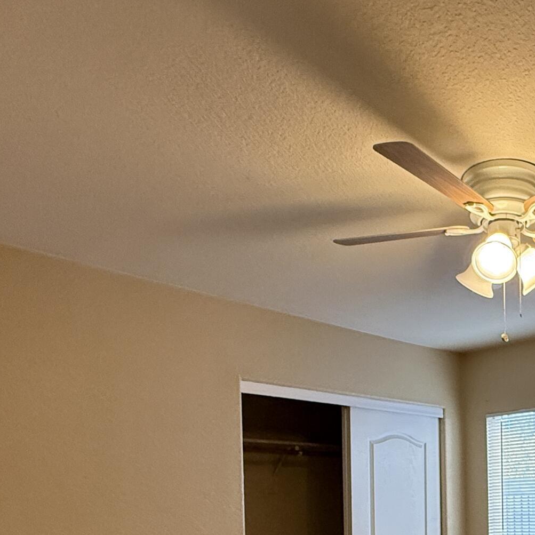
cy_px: 512
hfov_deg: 41.2
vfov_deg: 40.4
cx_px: 488
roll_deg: +0.3
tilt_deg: -0.8
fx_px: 647
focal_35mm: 37
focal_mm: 2.22
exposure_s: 1/60
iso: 400
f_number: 2.2
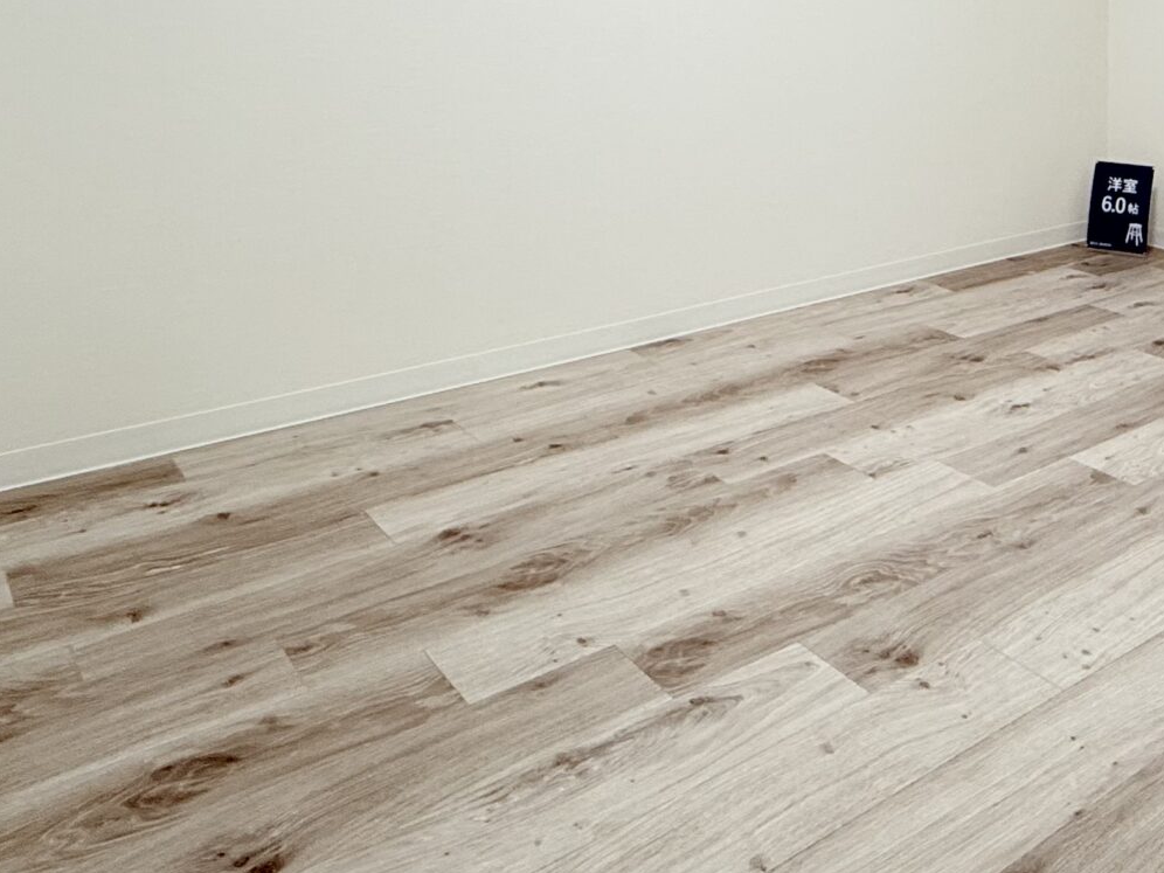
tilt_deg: +0.2
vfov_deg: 35.2
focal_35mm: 36
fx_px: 1211
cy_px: -39
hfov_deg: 49.1
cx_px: 891
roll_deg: -0.5
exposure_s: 1/100
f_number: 2.2
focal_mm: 2.22
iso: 160
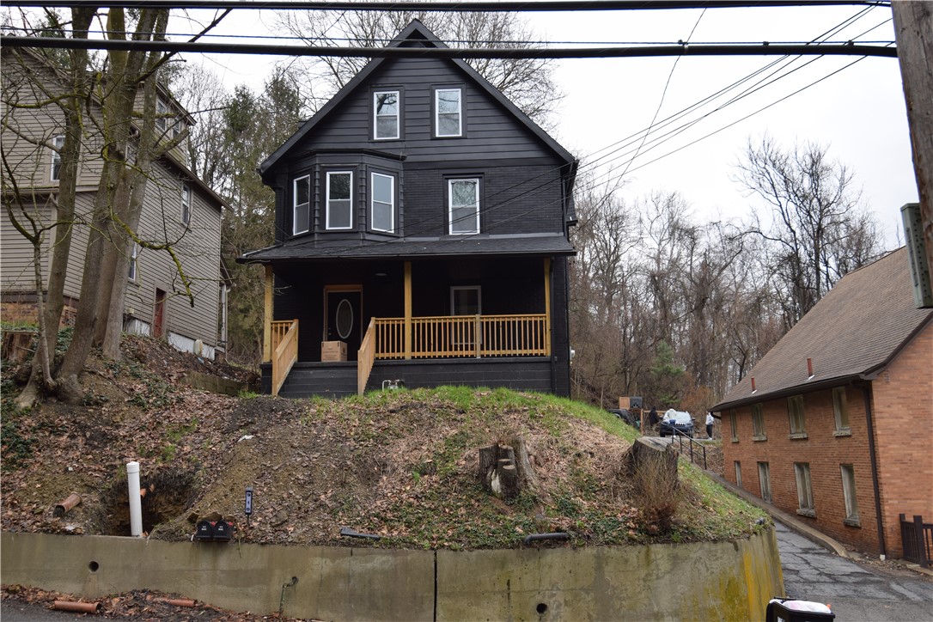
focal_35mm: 33
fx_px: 855
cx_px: 466
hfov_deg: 57.2
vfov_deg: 40.0
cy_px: 311
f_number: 7.1
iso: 100
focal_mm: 22
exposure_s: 1/200
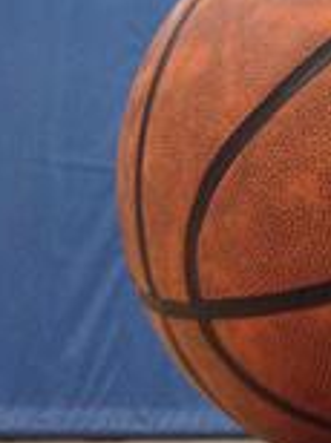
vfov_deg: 16.6
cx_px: 452
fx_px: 1470
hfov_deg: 12.4
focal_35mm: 115
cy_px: -37
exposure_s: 1/24
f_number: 2.4
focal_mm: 3.3
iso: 80
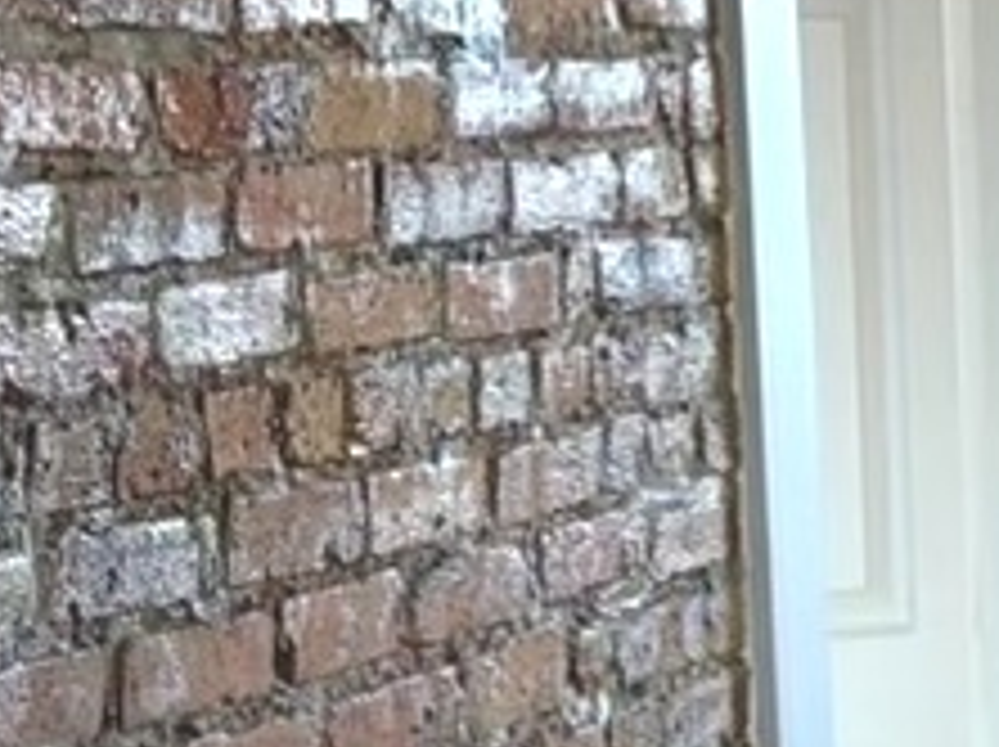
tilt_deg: -3.9
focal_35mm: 169
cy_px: 418
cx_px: 2290
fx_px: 4872
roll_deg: +1.7
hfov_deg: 10.3
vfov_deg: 8.8
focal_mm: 5.96
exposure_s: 1/79
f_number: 1.6
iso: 125
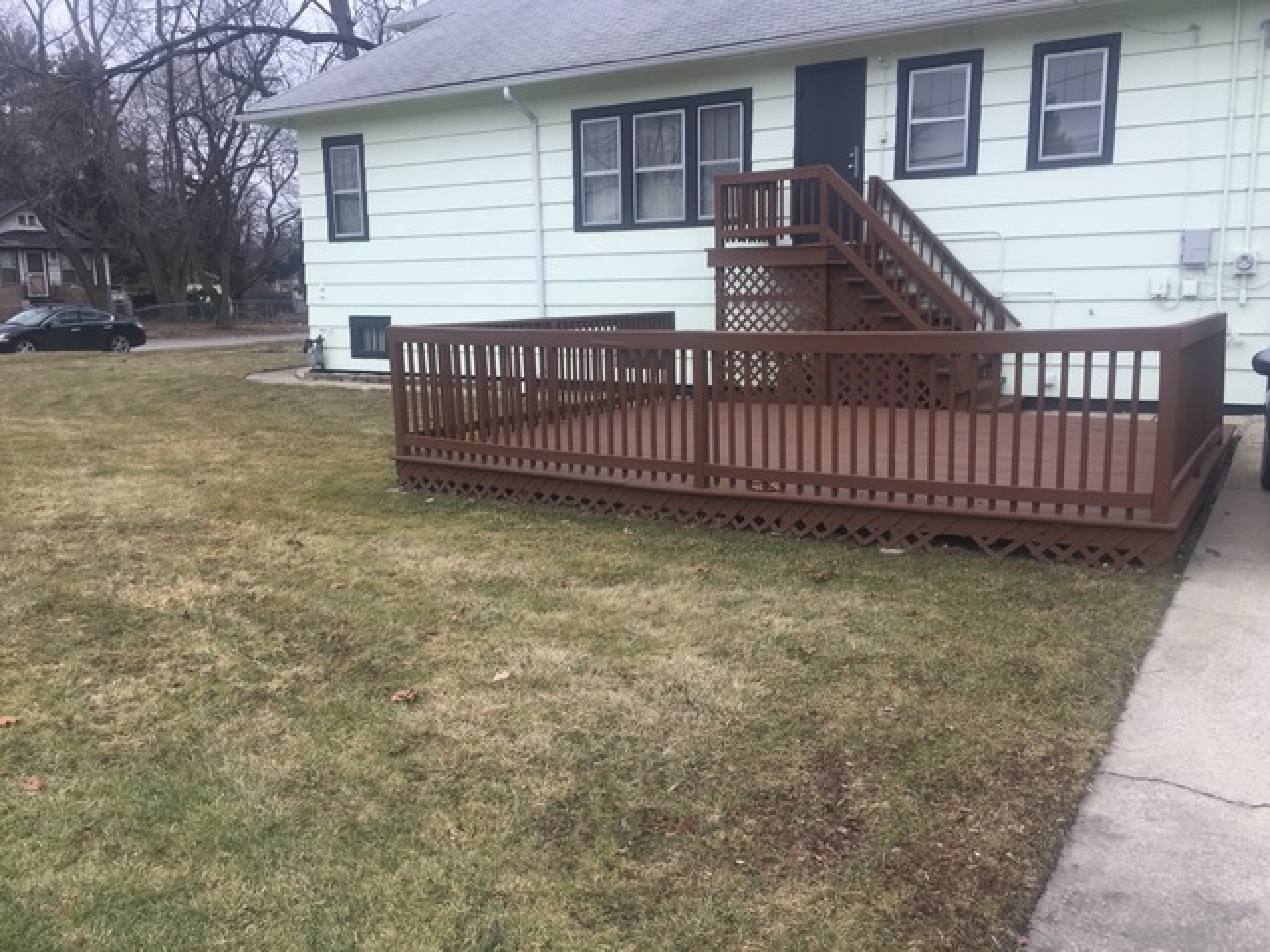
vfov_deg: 48.2
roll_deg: -0.1
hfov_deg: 61.7
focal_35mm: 29
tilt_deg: -10.9
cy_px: 476
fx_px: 1064
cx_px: 635
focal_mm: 4.15
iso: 32
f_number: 2.2
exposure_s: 1/120
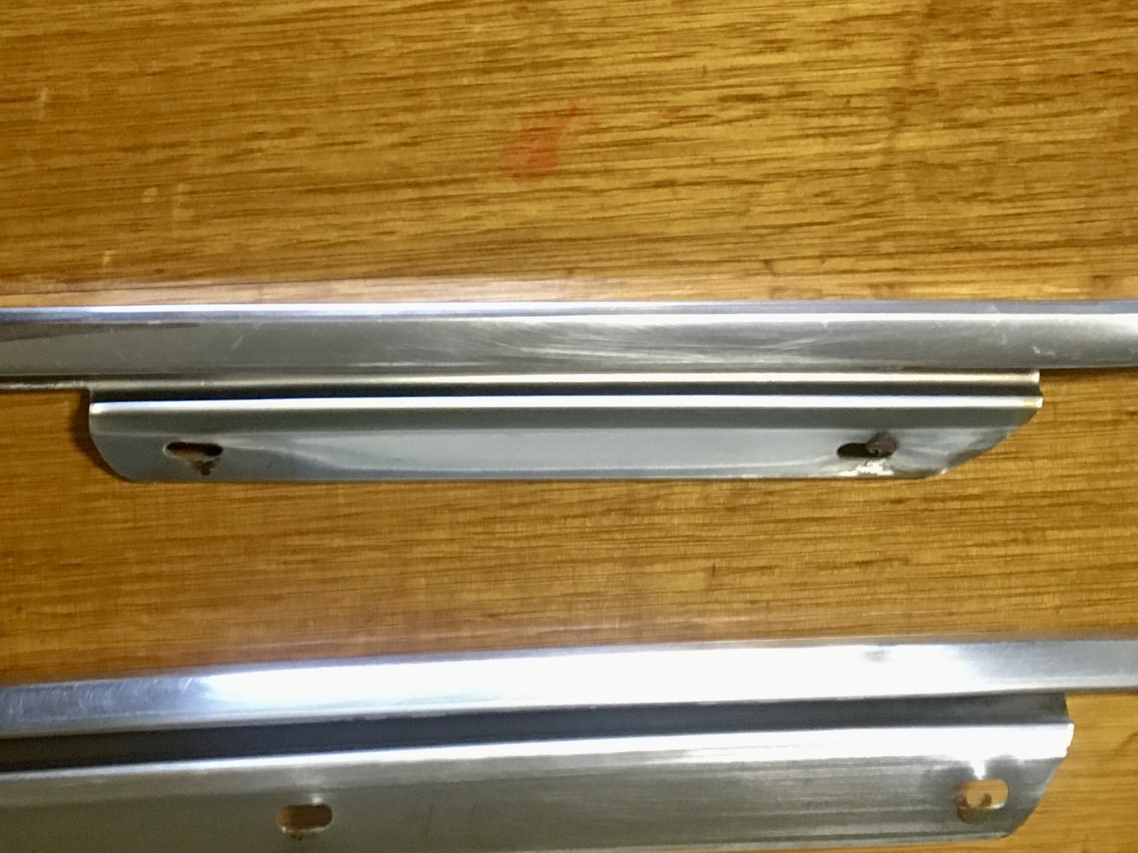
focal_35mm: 62
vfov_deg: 23.3
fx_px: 2038
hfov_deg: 30.6
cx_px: 264
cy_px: 188
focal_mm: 4.15
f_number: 2.2
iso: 200
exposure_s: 1/17
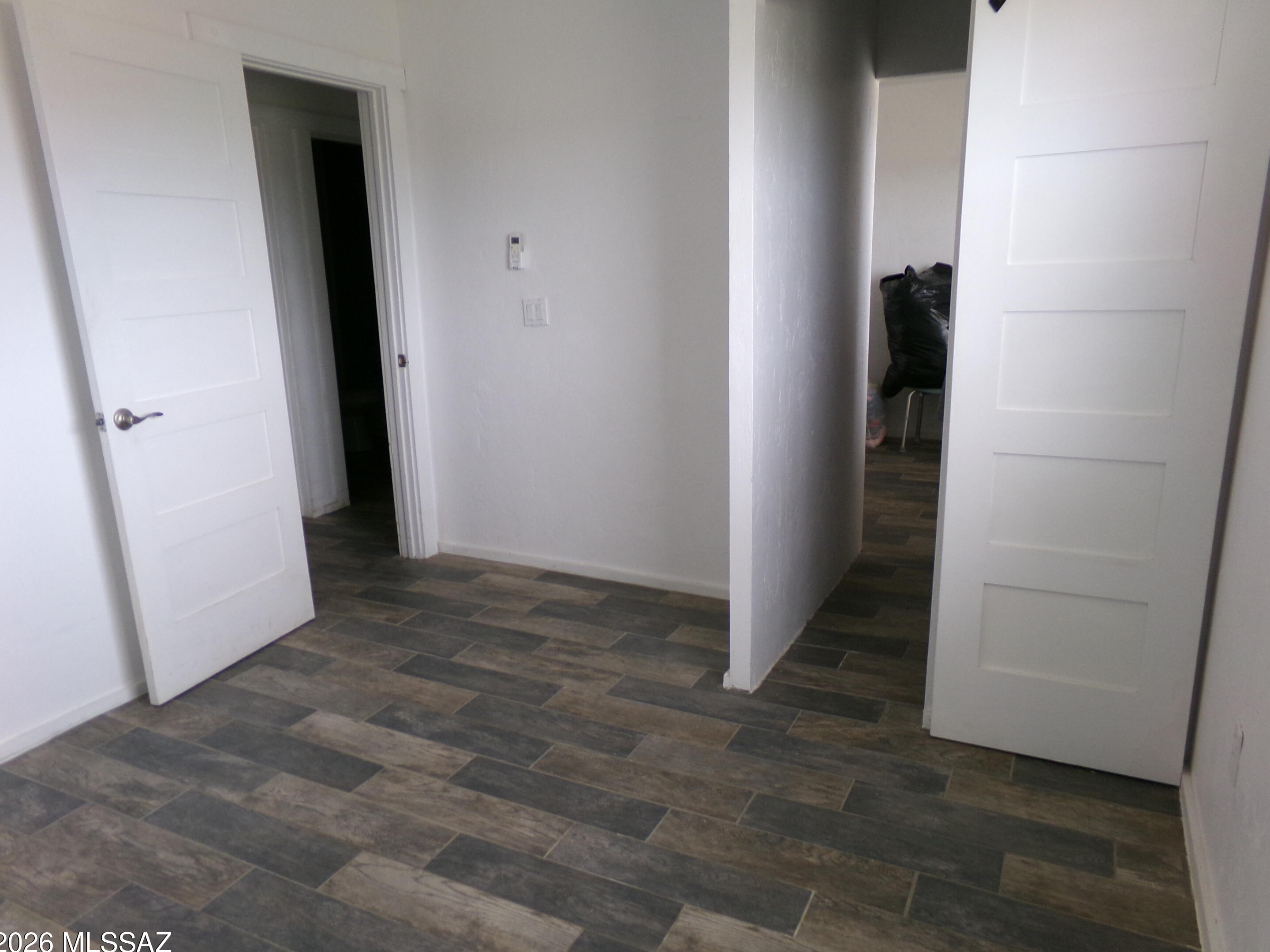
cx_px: 631
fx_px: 917
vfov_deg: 54.9
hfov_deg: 69.4
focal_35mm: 25
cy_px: 492
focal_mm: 4.3
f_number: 3.7
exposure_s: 1/34
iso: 196
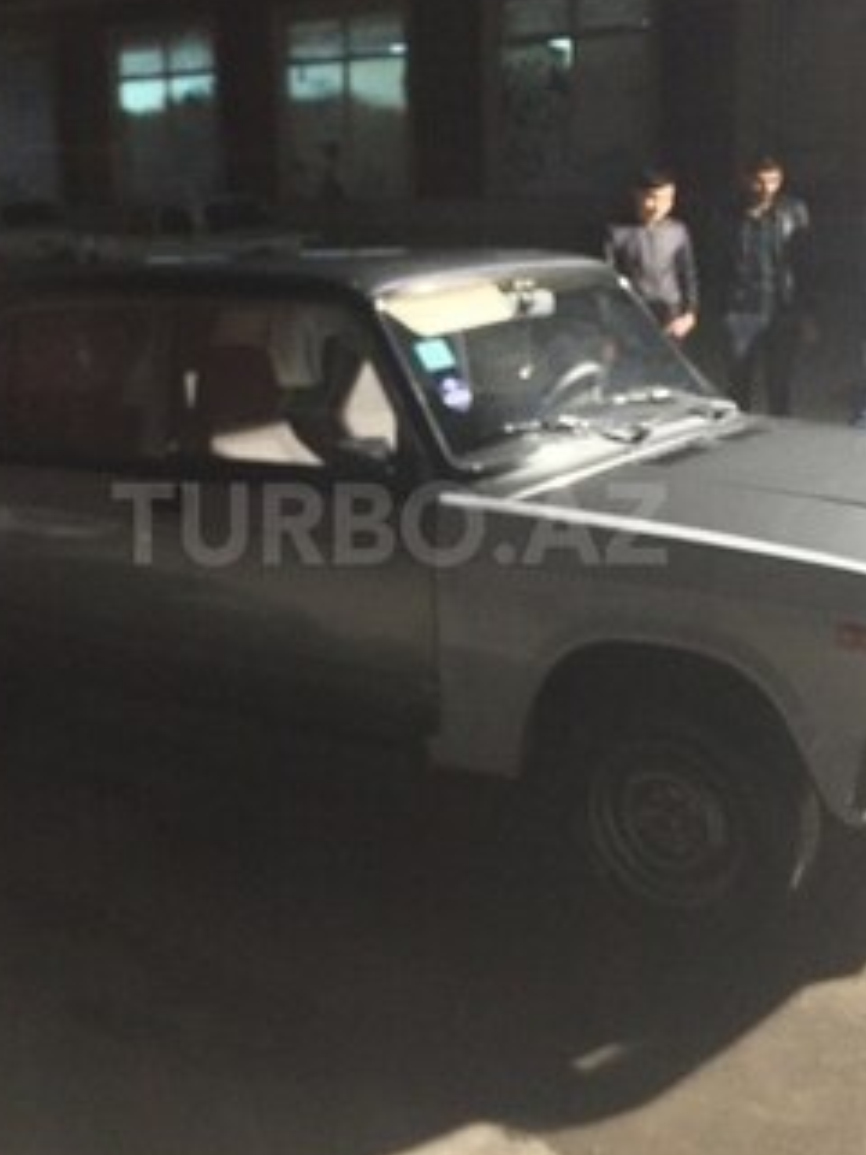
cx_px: 390
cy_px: 523
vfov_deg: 42.0
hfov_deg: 32.2
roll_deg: +1.2
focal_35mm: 45
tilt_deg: -13.1
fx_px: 1501
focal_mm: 4.15
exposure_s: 1/17
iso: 500
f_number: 2.2
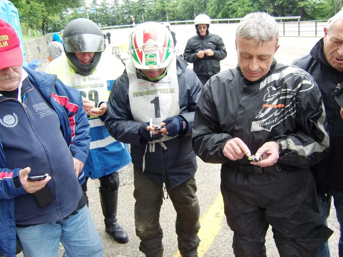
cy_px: 128
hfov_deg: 55.4
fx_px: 327
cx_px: 172
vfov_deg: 42.9
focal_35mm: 33
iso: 80
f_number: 2.8
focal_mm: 5.5
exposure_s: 1/90
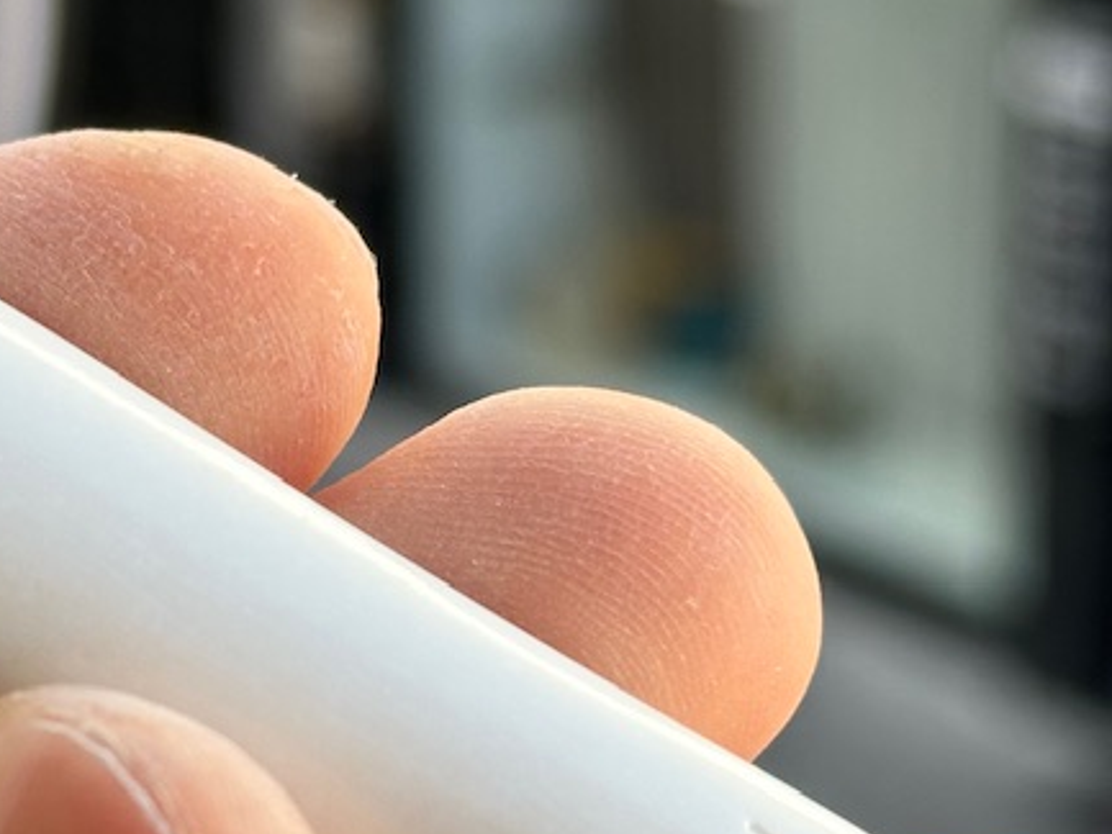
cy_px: 575
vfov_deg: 10.4
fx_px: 4563
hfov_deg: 13.8
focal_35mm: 142
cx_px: 249
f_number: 1.78
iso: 64
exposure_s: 1/377
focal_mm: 6.86
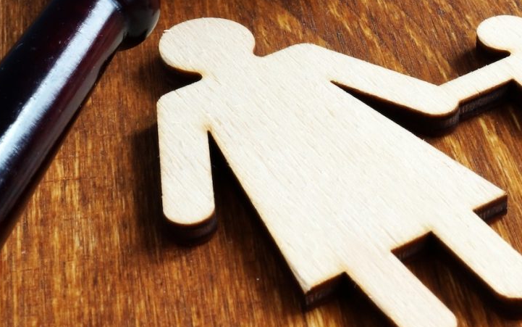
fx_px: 1466
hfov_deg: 19.7
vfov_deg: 12.6
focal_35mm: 103
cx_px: 494
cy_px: 15
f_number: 20
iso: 200
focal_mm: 30
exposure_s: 1/5
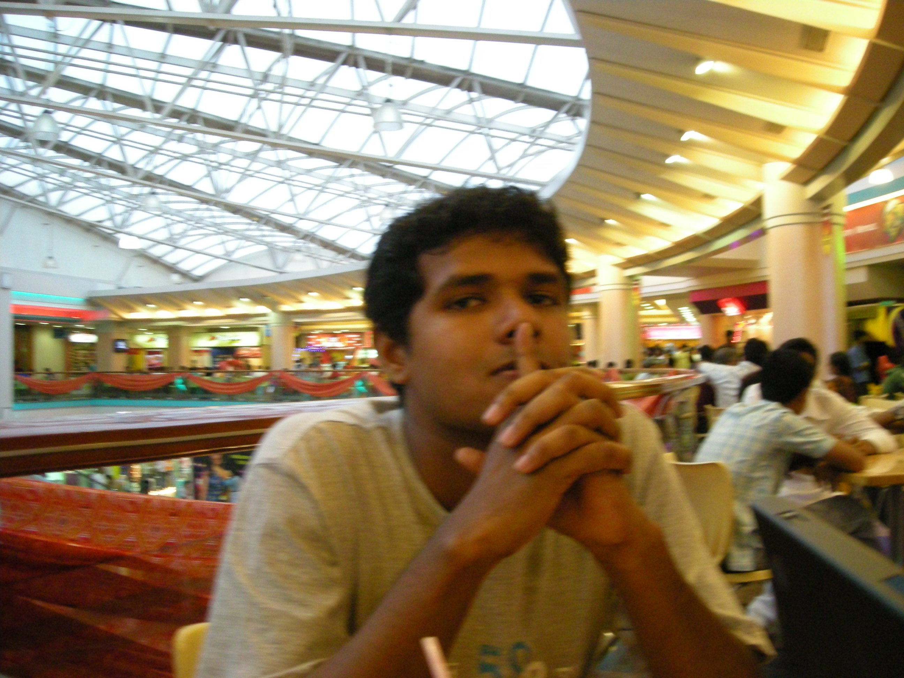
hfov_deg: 52.6
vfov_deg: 40.7
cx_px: 452
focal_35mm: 35
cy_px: 339
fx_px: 914
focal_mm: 5.7
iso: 400
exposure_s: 1/21.6
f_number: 2.8
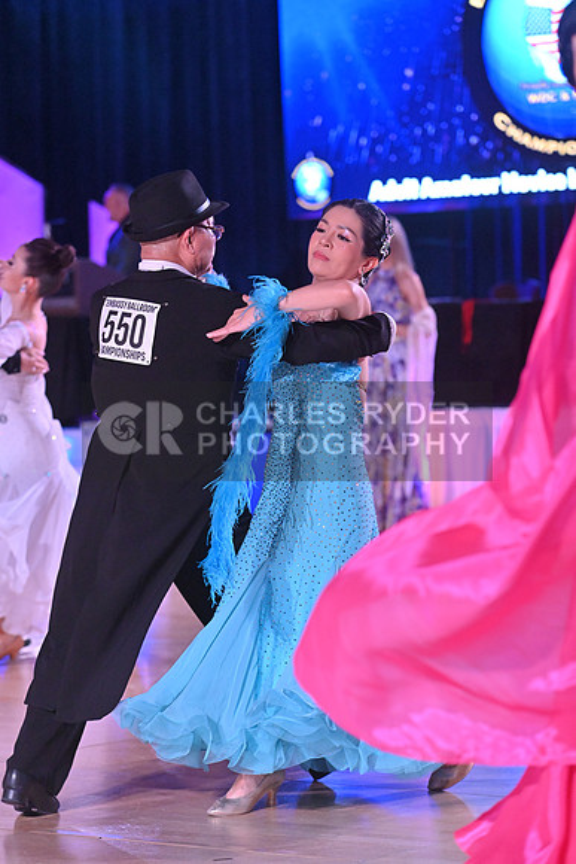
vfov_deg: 15.2
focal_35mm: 135
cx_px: 288
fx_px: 3238
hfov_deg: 10.2
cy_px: 432
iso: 4000
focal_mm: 135
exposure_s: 1/400
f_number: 5
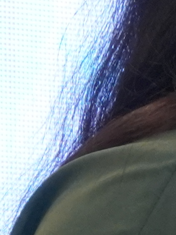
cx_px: 946
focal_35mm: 870
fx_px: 5901
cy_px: 147
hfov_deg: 1.7
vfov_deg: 2.3
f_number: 4
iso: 2000
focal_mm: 57
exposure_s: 1/200
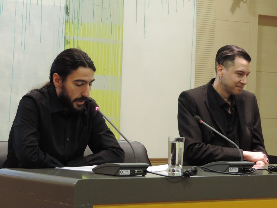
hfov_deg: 13.6
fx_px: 1160
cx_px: 138
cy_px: 104
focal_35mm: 145
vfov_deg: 10.2
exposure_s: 1/25
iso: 800
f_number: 4.4
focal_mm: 25.8
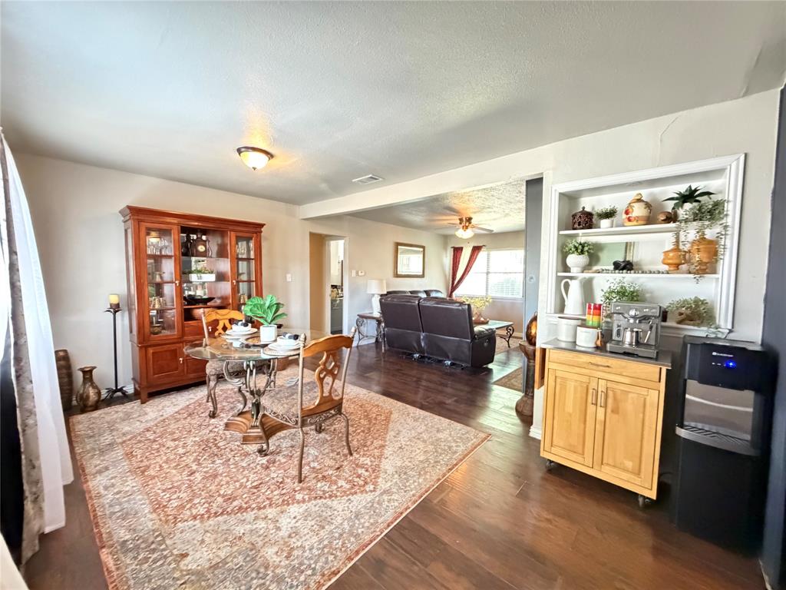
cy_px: 295
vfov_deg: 85.7
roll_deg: -0.3
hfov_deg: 102.1
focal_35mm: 14
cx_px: 393
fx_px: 318
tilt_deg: -3.7
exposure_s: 1/30
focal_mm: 2.22
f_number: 2.2
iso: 2000
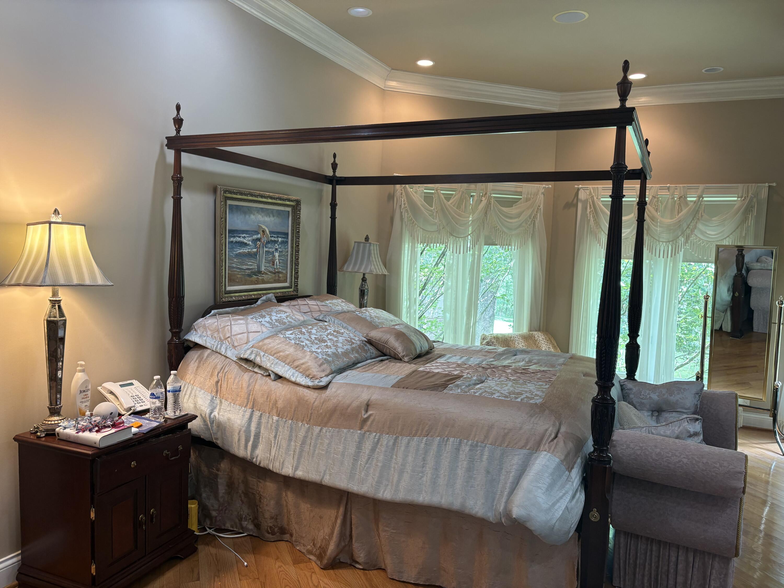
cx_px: 392
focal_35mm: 26
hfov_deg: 67.3
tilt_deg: -3.7
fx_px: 589
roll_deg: -1.5
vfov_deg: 53.1
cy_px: 294
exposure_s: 1/60
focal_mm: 5.96
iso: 125
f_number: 1.6
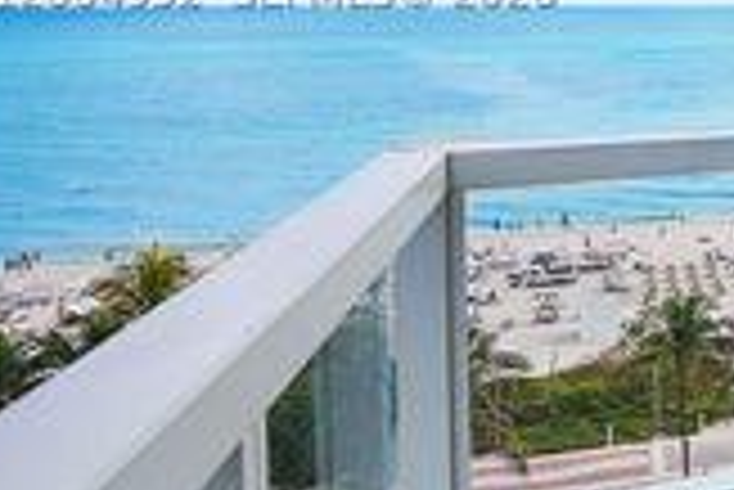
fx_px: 1000
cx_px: 1076
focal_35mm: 49
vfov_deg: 26.0
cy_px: -11
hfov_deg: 28.2
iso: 100
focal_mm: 16
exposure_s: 1/500
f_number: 5
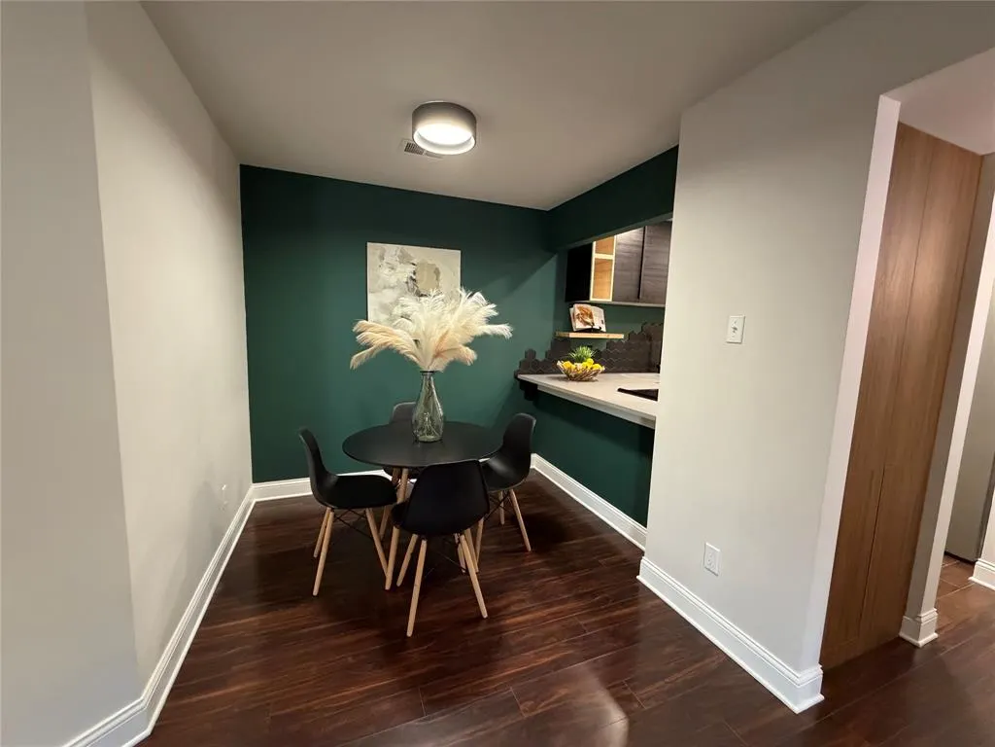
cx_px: 498
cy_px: 374
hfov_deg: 102.1
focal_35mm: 14
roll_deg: -1.5
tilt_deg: -7.1
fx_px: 402
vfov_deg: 85.7
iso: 800
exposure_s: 1/60
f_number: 2.2
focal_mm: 2.22
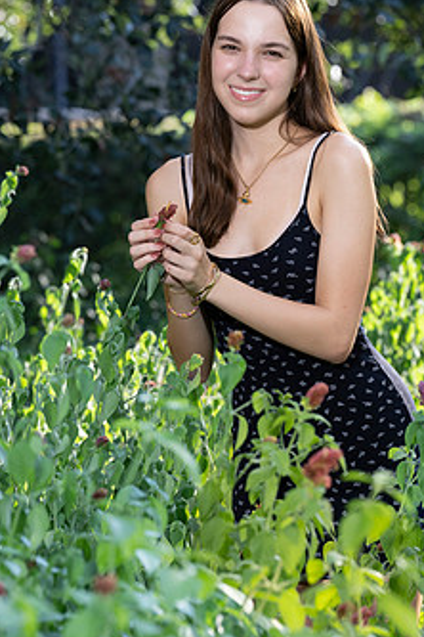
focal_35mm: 270
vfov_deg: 7.6
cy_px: 216
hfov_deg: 5.1
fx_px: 4770
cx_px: 233
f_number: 8
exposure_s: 1/200
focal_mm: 200
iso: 640
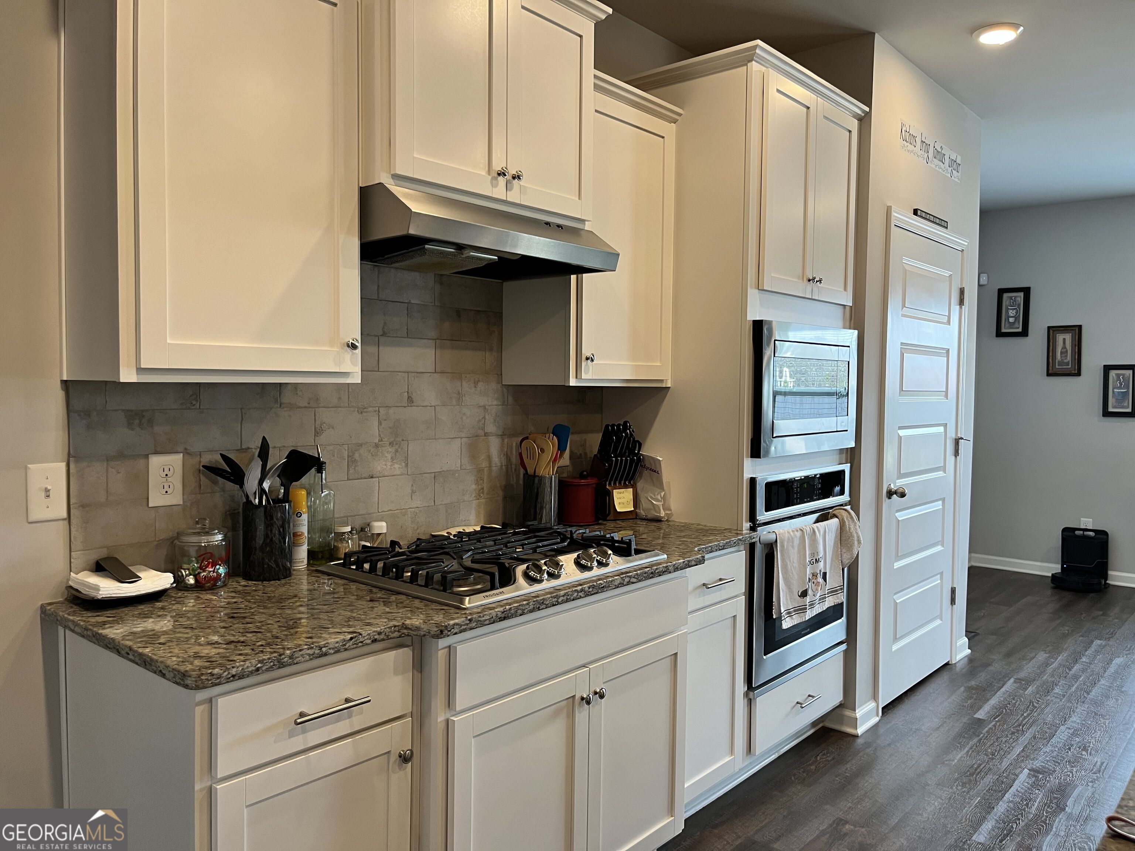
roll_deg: -1.3
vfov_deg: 53.1
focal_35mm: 26
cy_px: 426
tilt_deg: -2.2
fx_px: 852
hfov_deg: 67.3
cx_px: 568
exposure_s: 1/60
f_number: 1.6
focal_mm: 5.1
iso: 80
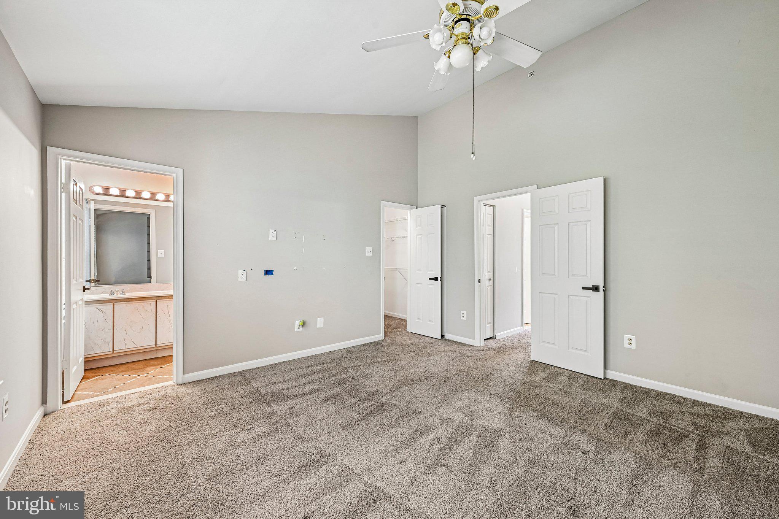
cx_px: 390
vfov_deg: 81.2
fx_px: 303
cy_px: 260
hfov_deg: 104.3
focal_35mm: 14
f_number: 8
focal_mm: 14
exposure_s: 1/6
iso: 400
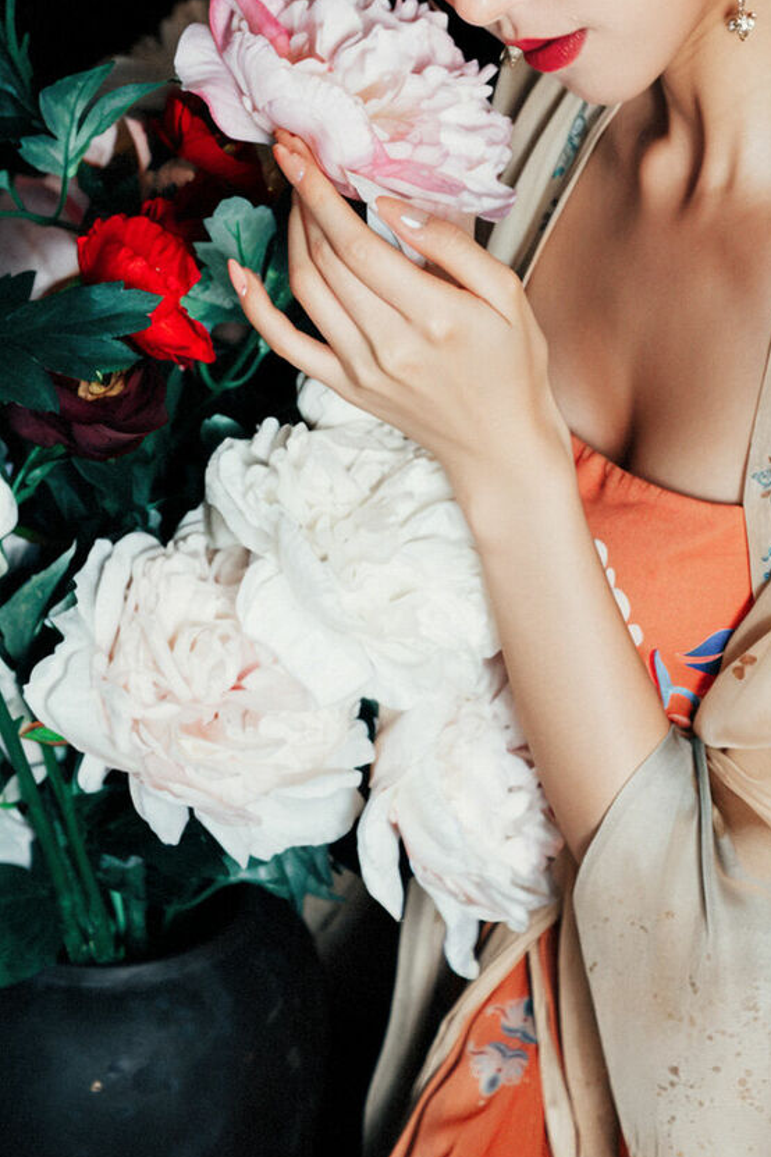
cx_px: 497
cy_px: 136
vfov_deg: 10.3
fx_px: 6392
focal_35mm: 199
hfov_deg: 6.9
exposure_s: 1/160
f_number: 6.3
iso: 100
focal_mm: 105
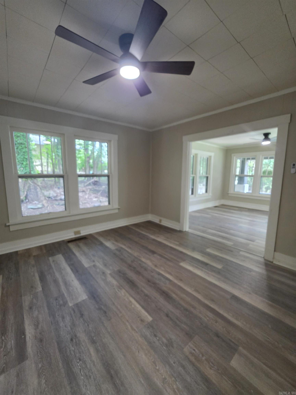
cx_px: 148
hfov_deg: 89.9
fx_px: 148
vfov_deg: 106.2
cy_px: 198
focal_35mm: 13
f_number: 1.9
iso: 200
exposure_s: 1/60
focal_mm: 2.2
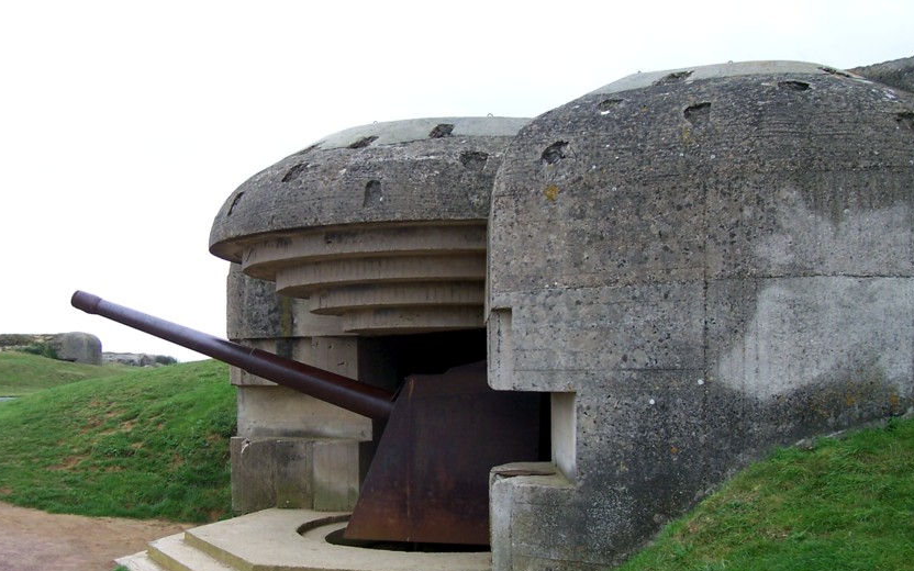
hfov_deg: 48.2
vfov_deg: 31.2
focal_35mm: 41
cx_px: 418
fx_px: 1021
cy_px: 335
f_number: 2.7
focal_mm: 5.6
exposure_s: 1/250
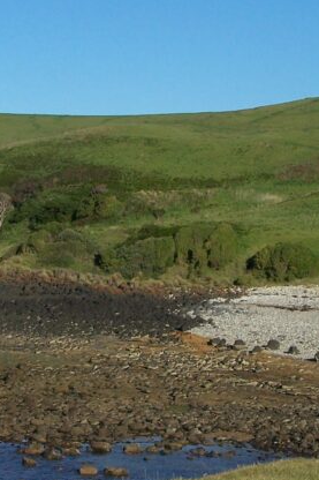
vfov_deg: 16.7
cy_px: 258
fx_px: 1636
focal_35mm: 123
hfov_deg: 11.1
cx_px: 164
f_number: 5.6
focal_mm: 8
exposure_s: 1/640
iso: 80
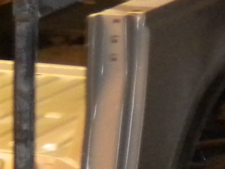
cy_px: 110
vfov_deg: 7.0
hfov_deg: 8.9
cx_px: -209
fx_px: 1373
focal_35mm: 211
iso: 400
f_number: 3.1
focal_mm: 6.3
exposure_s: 1/30
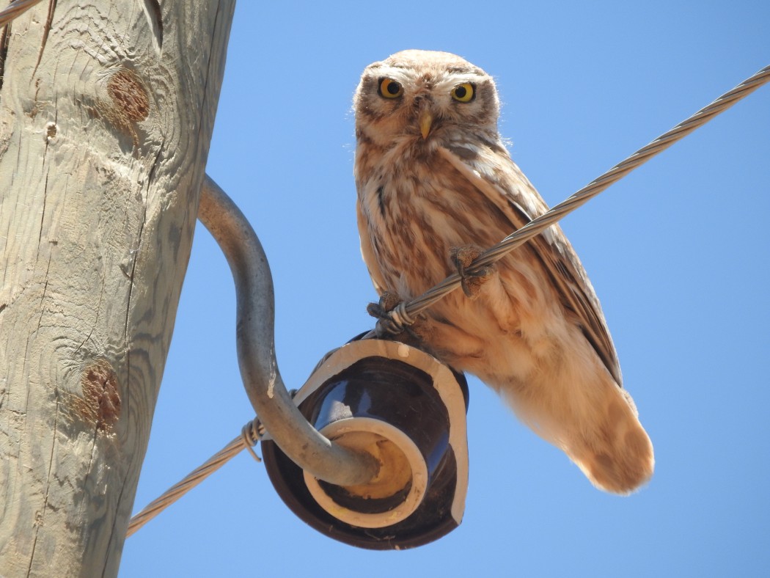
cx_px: 385
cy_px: 289
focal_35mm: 900
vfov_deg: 1.7
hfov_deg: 2.2
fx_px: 20024
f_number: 5.6
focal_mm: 161.2
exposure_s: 1/400
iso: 100
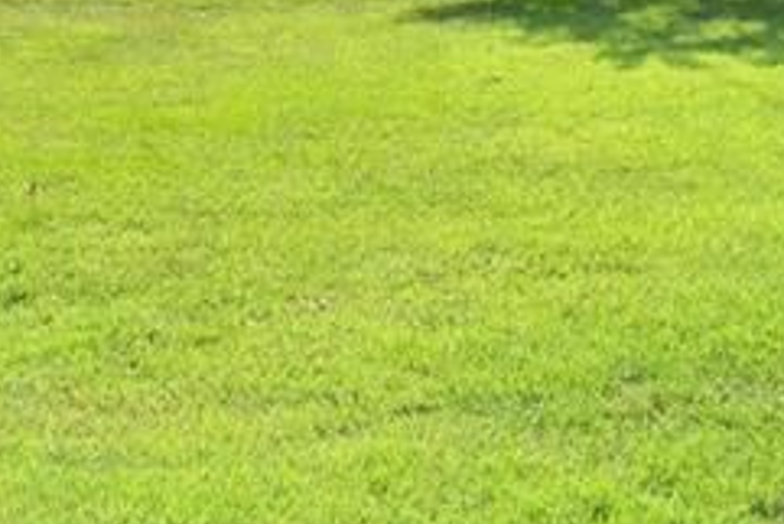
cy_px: -247
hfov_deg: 21.8
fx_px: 1983
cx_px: 75
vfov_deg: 14.1
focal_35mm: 91
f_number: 2.8
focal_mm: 5.85
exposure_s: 1/800
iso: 80
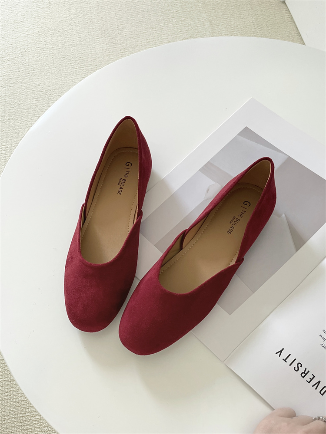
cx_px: 163
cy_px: 217
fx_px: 326
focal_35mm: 26
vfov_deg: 67.3
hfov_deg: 53.1
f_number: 1.6
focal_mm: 4.2
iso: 125
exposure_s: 1/105
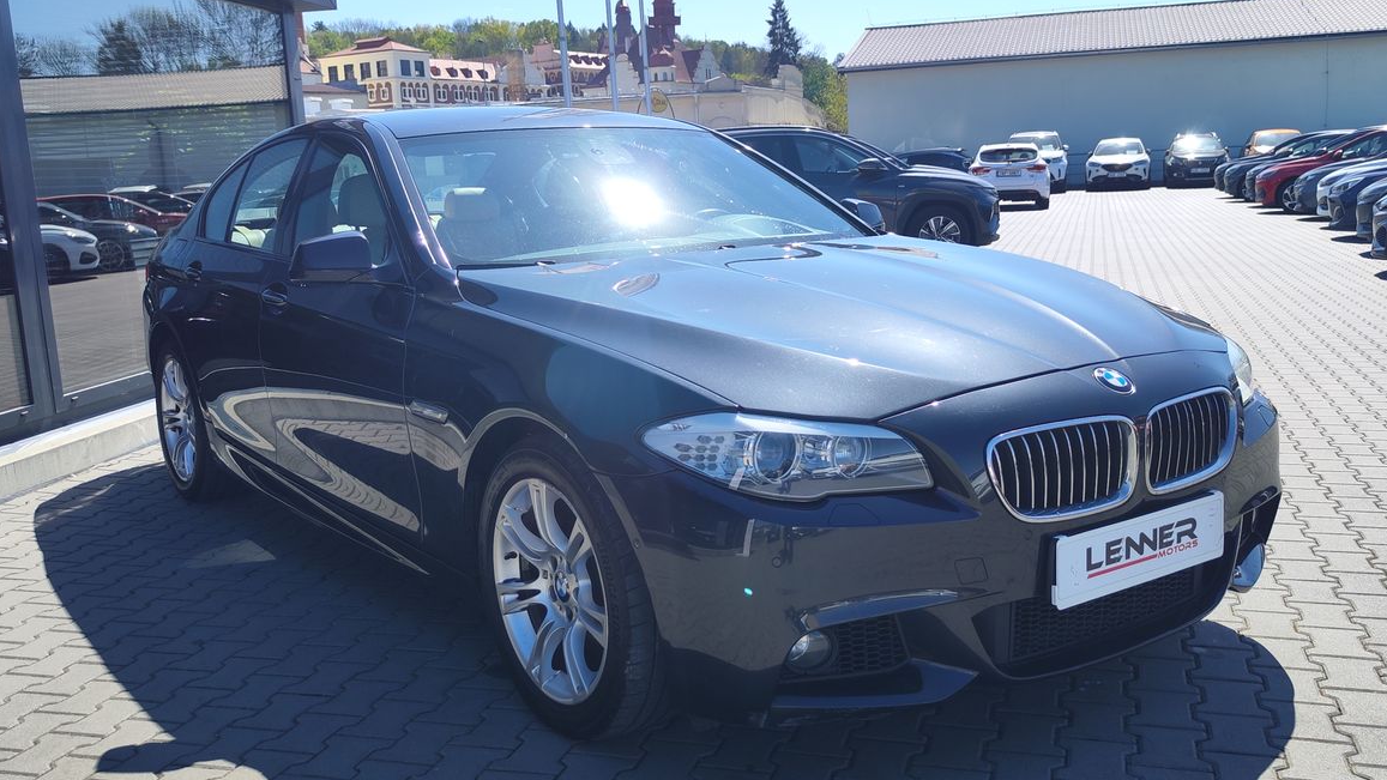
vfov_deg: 44.3
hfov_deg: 71.9
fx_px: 956
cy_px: 437
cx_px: 695
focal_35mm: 26
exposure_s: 1/699
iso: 50
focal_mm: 7.01
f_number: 1.69
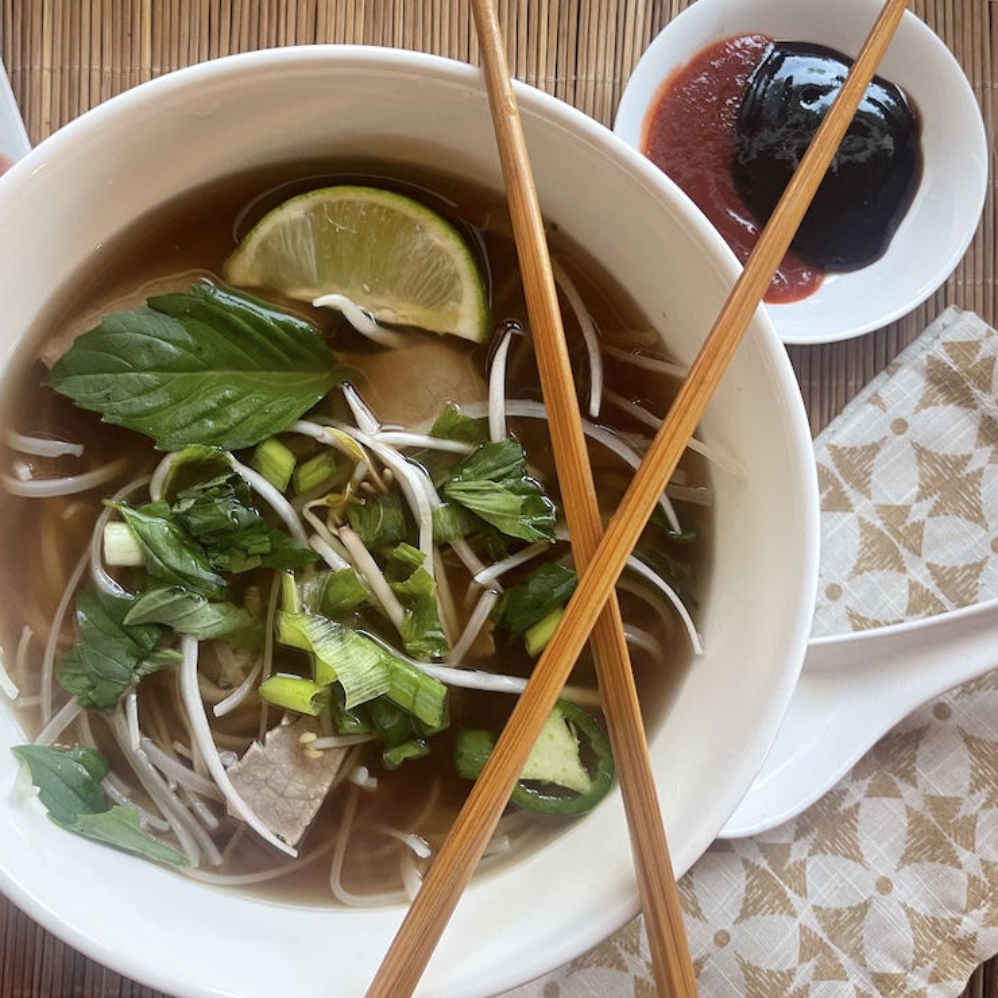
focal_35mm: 31
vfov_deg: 52.5
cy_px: 500
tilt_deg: -87.3
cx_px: 367
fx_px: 1011
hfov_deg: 51.9
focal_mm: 5.1
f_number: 1.6
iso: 160
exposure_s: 1/60
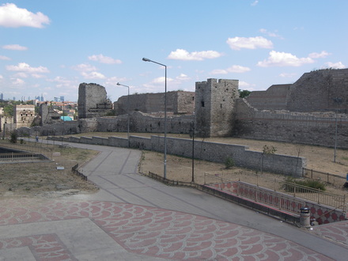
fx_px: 462
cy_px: 130
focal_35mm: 46
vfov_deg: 31.5
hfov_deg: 41.2
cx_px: 174
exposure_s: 1/500
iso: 50
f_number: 3.6
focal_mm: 9.6
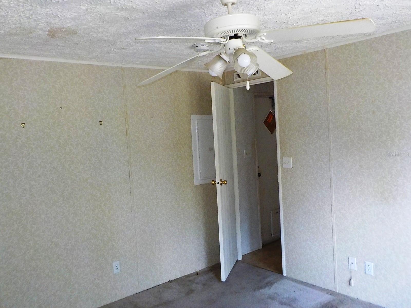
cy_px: 154
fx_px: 356
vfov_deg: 46.8
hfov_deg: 60.0
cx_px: 206
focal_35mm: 30
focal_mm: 4.1
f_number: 3.3
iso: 320
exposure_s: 1/30
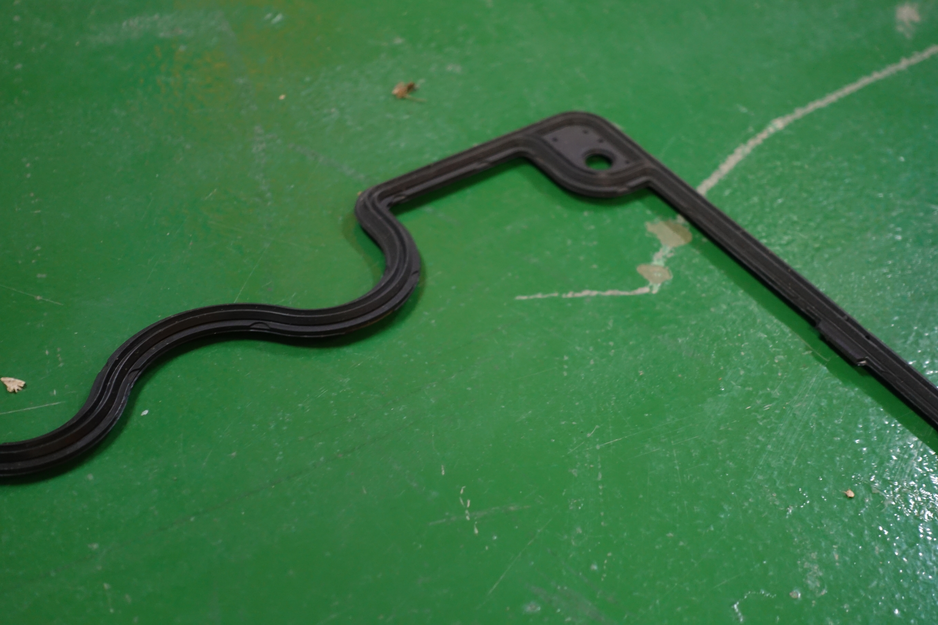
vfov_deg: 20.9
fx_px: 1693
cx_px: 469
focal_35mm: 65
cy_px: 312
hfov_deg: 31.0
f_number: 2.8
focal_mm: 23.9
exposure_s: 1/13
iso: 800
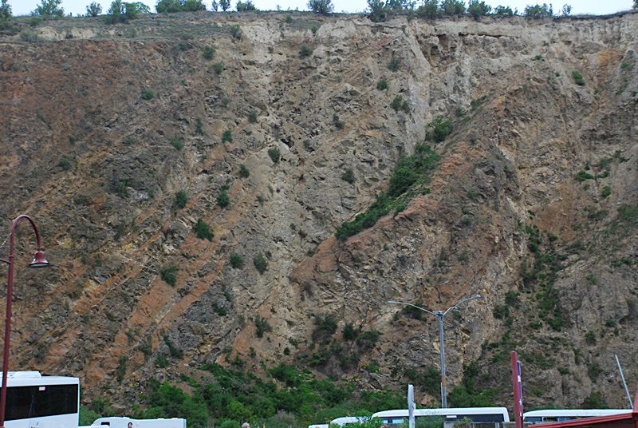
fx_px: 1278
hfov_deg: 28.0
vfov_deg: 19.0
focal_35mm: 72
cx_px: 319
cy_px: 214
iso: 900
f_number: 6.3
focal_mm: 48
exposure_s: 1/60
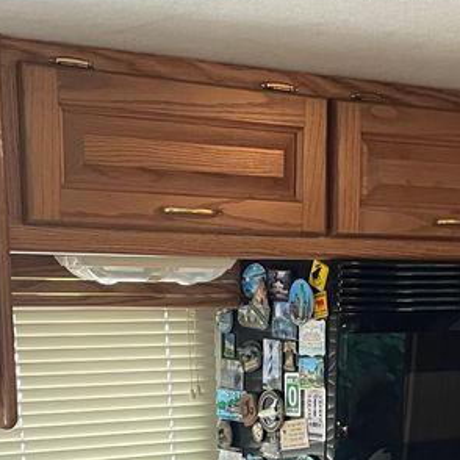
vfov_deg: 20.1
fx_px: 1203
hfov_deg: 21.6
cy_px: 577
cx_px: 261
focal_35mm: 80
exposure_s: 1/60
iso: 200
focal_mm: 4.2
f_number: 1.6
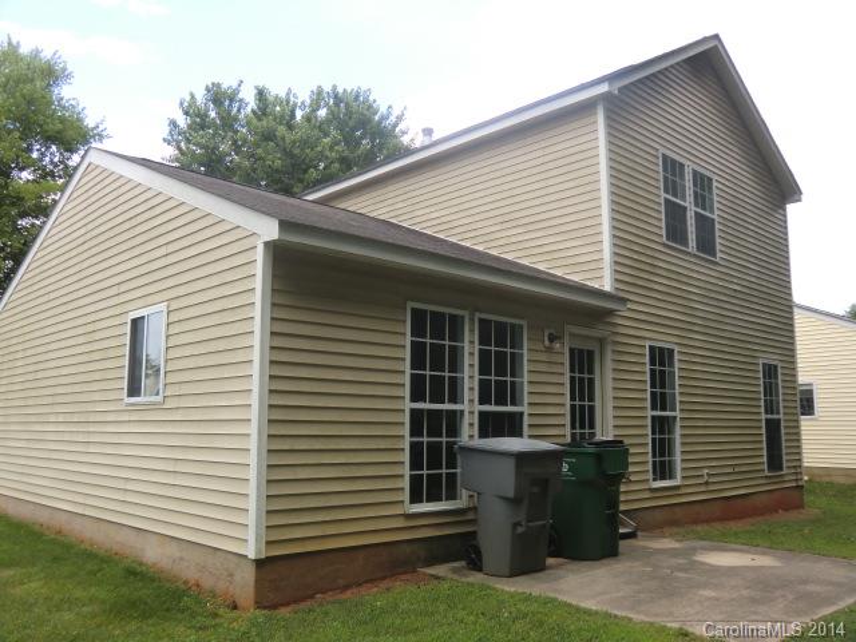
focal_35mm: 29
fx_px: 717
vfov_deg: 48.2
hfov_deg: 61.7
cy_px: 321
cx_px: 428
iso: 64
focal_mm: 5.2
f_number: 3.5
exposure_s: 1/250
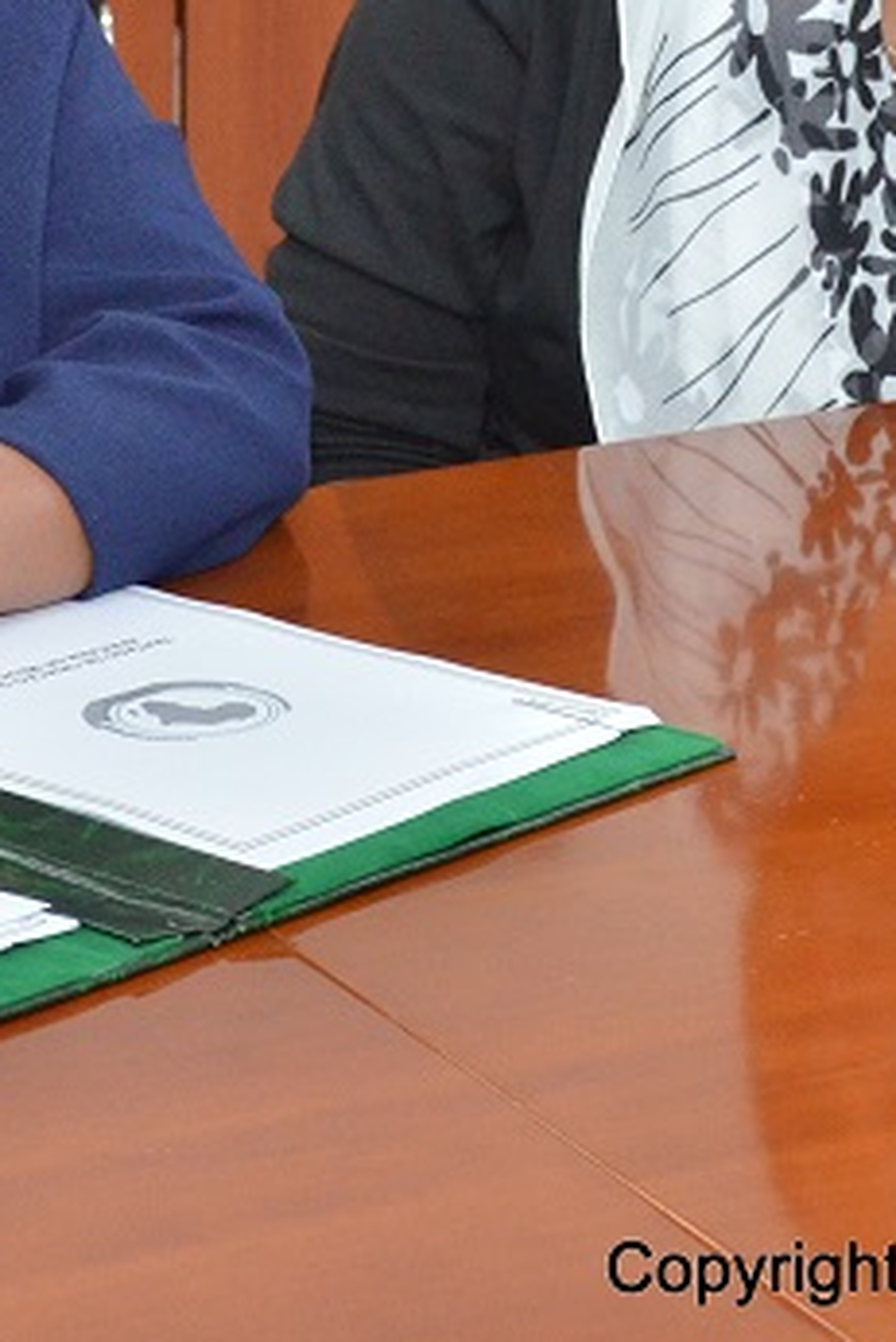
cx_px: 714
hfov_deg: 9.1
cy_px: 101
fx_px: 5648
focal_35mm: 151
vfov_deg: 13.4
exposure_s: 1/180
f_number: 6.7
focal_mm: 35
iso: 1600
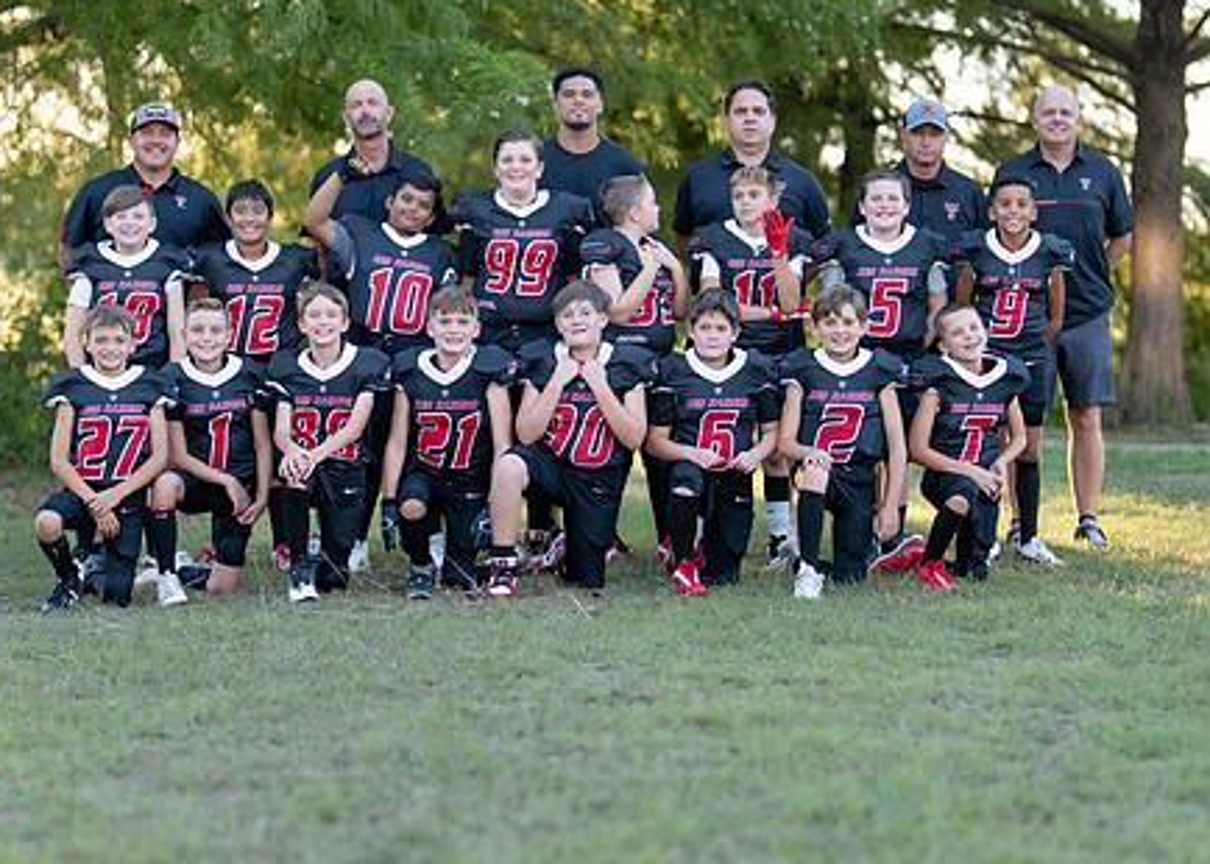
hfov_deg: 23.1
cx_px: 564
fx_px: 2955
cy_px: 391
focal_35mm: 86
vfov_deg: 16.6
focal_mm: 50
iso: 200
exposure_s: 1/1250
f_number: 1.2
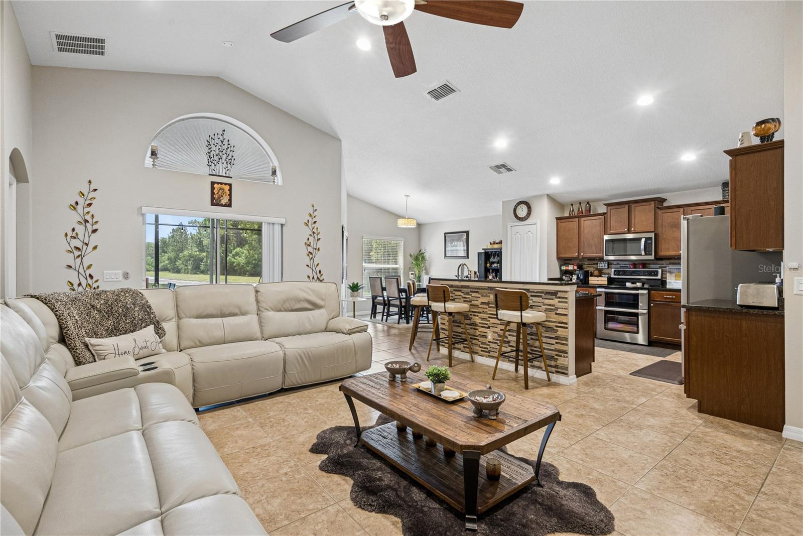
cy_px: 268
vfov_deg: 73.8
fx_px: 357
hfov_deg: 96.7
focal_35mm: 16
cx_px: 402
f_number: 10
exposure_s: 1/50
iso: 1600
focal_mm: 16
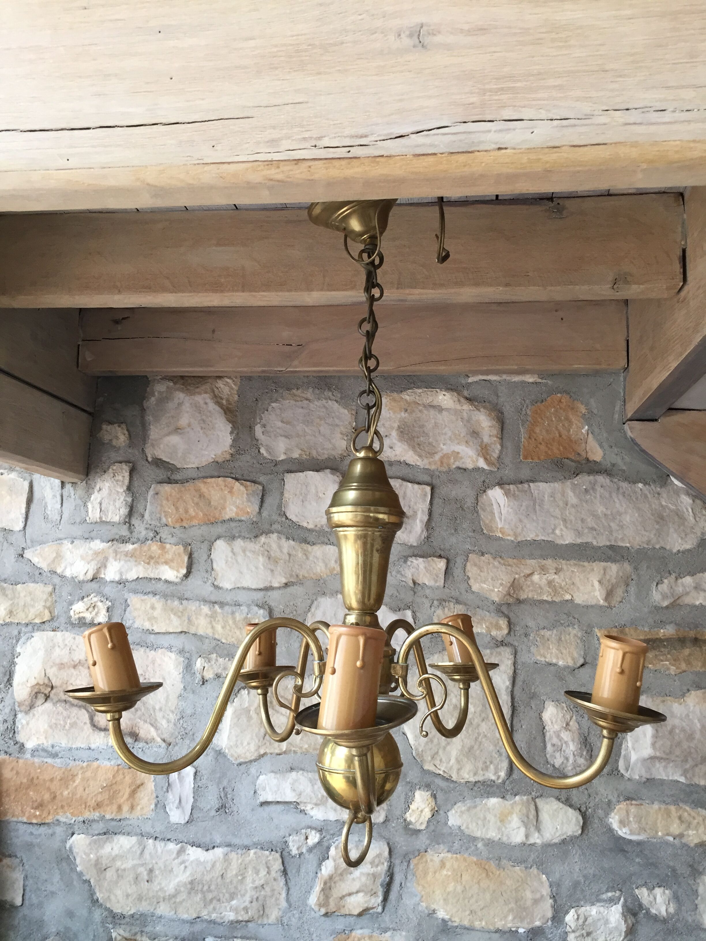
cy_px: 470
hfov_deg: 48.2
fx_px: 789
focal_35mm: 29
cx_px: 353
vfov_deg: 61.7
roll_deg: -1.1
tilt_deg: +9.2
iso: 125
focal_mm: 4.15
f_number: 2.2
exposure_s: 1/33
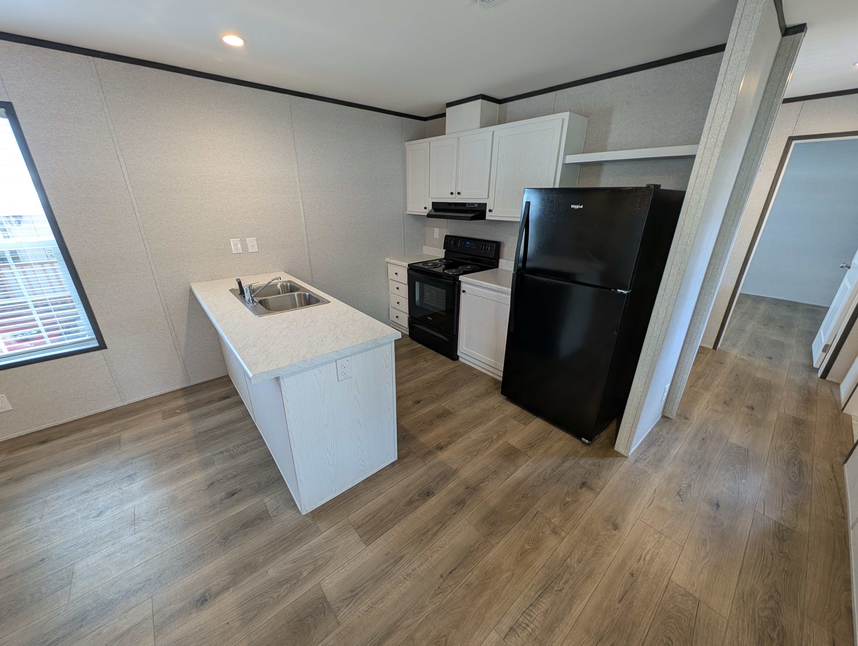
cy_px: 323
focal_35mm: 12
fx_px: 298
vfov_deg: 94.6
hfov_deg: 110.5
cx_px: 429
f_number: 1.95
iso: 74
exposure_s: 1/60
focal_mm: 2.23
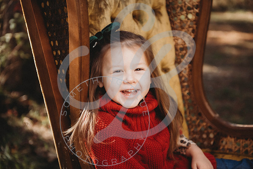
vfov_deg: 19.5
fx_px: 492
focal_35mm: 70
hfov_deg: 28.8
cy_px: 84
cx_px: 126
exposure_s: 1/500
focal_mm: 70
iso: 100
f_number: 2.8
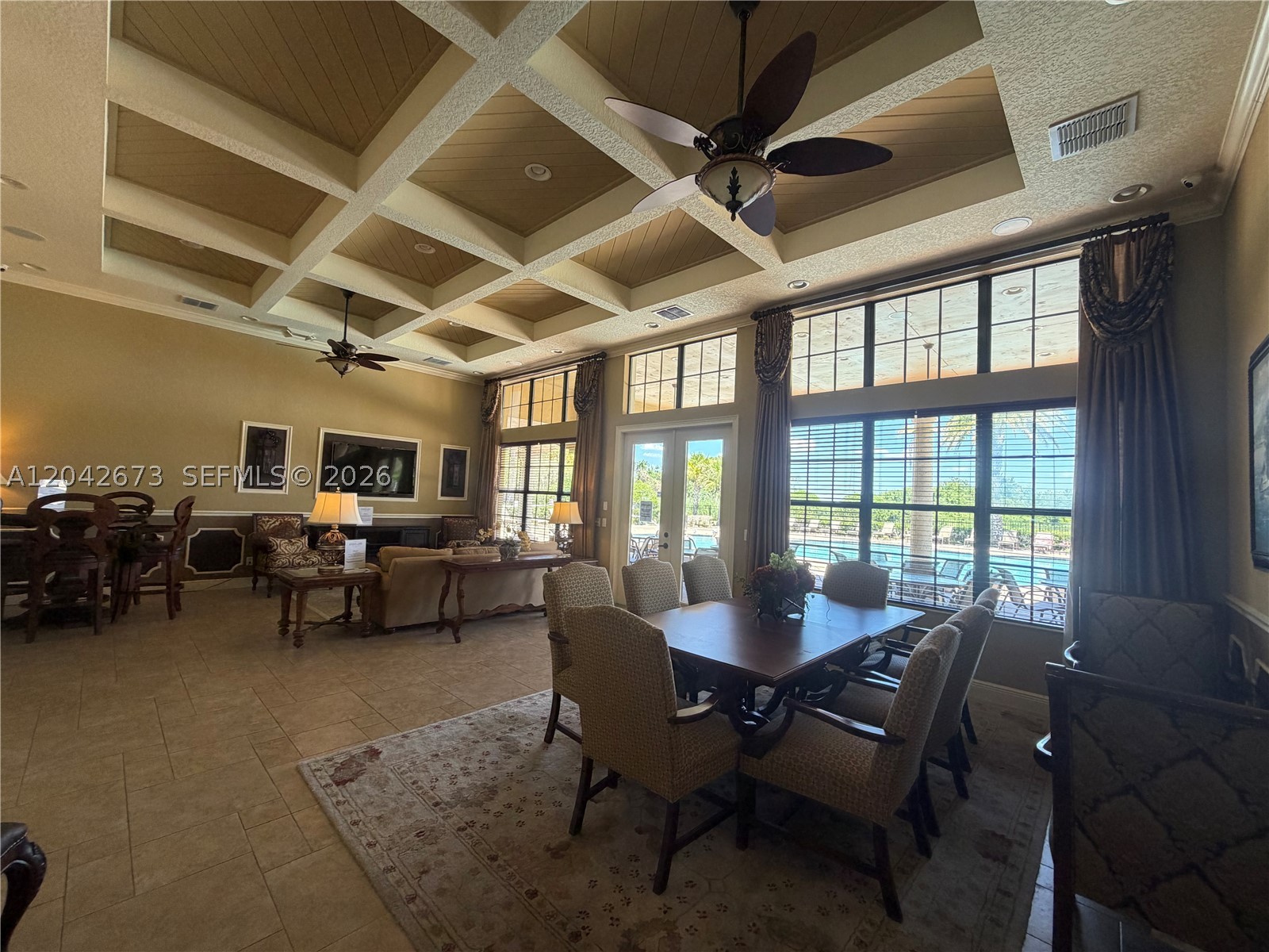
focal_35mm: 14
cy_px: 476
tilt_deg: +2.0
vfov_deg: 85.7
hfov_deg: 102.1
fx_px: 513
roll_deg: -2.6
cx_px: 634
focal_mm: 2.22
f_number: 2.2
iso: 160
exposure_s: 1/121
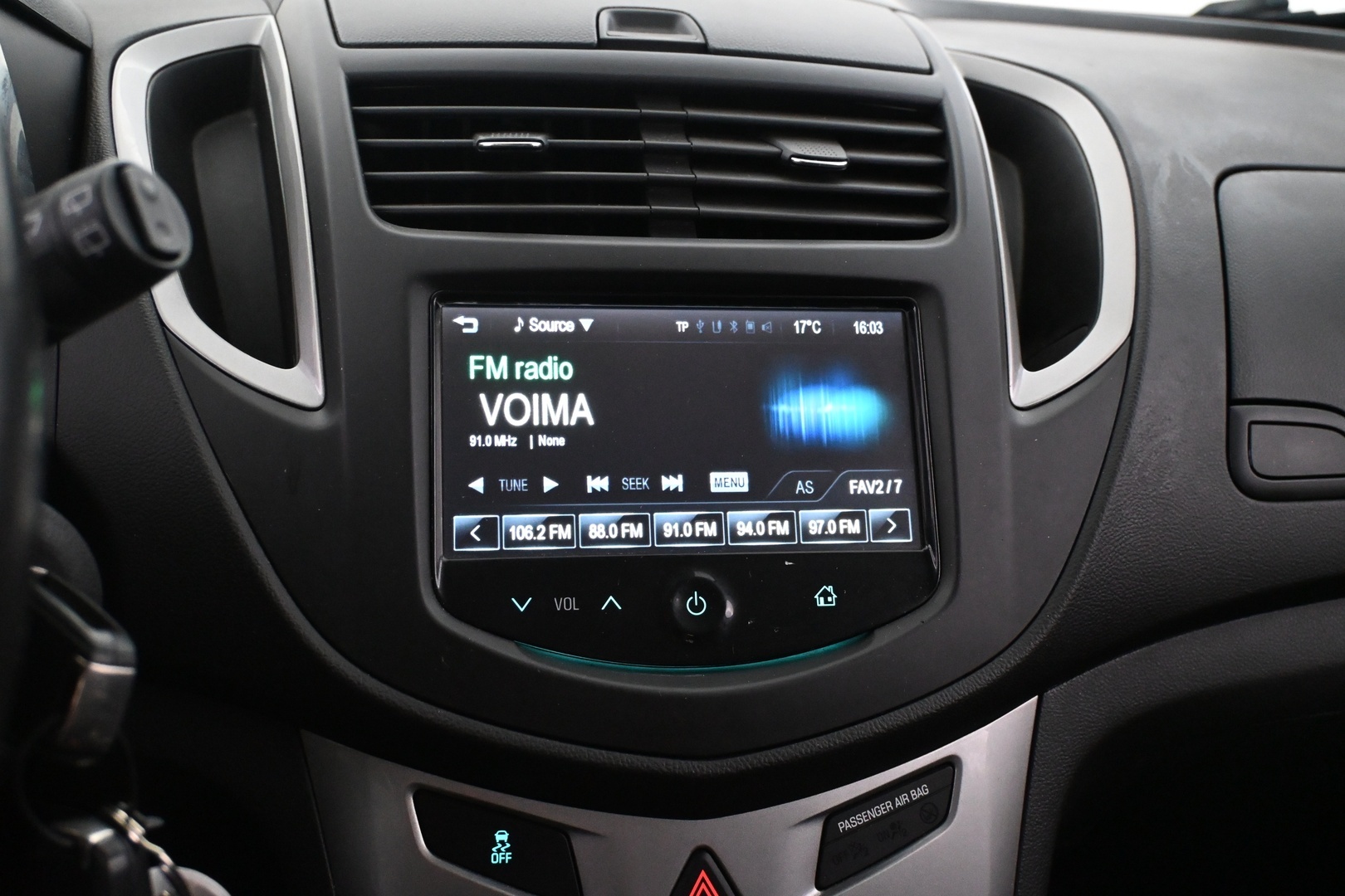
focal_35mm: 34
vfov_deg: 38.4
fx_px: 1289
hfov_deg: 55.1
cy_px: 448
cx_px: 672
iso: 5000
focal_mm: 23
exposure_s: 1/40
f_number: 4.2
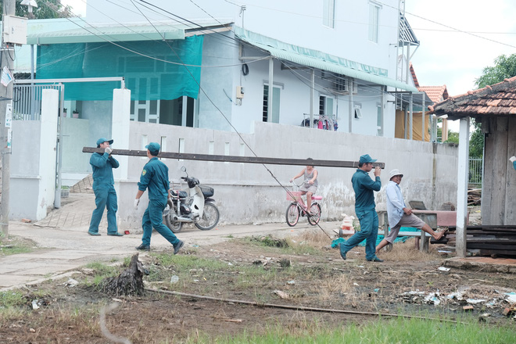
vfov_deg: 18.4
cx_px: 258
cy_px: 172
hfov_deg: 27.3
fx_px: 1061
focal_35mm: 74
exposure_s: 1/240
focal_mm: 49.4
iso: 400
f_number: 5.6
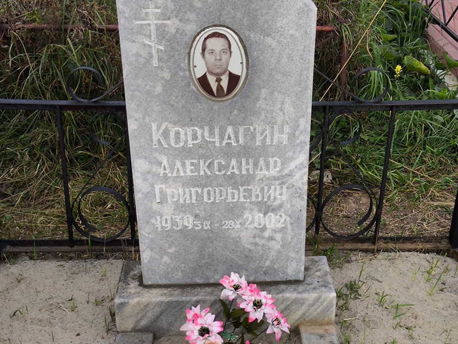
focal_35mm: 50
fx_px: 662
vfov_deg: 29.1
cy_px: 172
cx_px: 229
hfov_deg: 38.2
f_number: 1.7
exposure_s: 1/257
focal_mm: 4.71
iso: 50
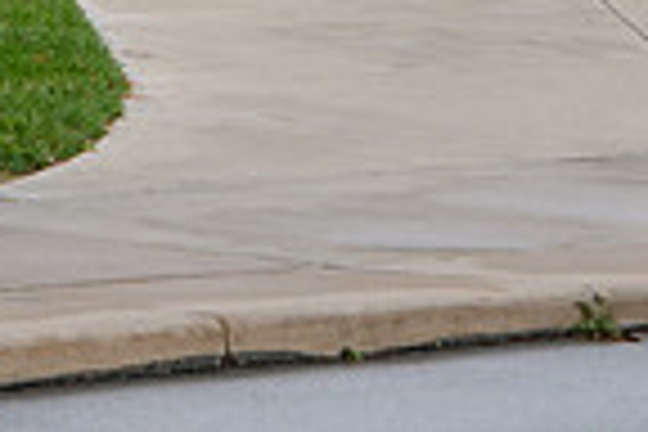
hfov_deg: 3.2
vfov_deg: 2.1
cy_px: -434
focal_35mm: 644
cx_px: 86
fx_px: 11591
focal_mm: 160
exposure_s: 1/500
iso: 640
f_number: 6.3
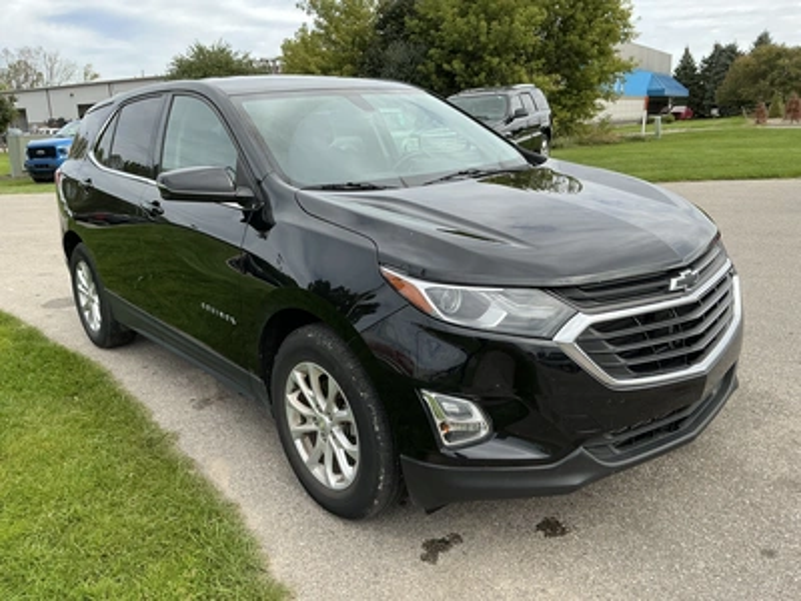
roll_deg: +1.6
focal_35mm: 28
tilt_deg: -16.1
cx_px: 400
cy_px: 300
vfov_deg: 49.7
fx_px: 648
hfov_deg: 63.4
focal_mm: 3
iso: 25
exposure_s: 1/770
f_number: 1.8
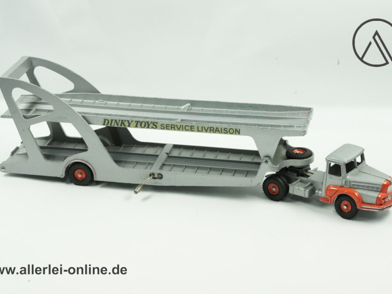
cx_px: 199
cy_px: 147
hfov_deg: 20.0
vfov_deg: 15.1
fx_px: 1110
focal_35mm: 98
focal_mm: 90
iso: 2500
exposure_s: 1/40
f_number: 16
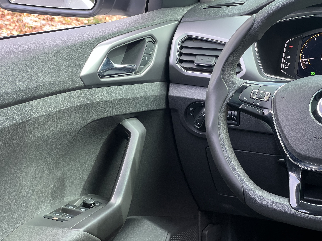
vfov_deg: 19.1
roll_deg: +0.2
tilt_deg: -14.9
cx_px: 161
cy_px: 120
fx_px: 716
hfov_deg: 25.3
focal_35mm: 77
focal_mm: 9
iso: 160
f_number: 2.8
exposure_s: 1/99
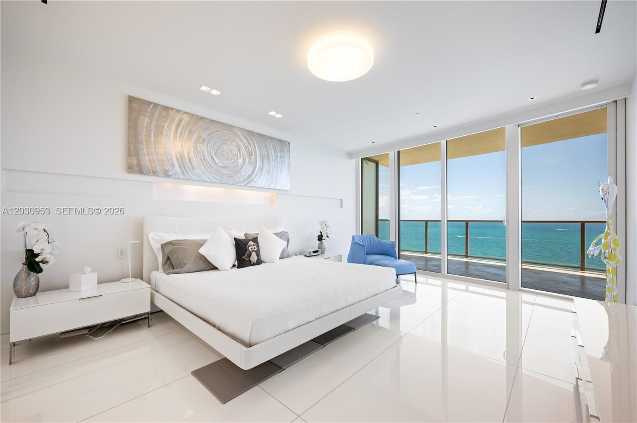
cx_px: 318
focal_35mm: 15
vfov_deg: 77.2
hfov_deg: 100.5
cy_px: 212
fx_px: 265
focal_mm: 15
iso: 200
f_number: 4.5
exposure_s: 1/80
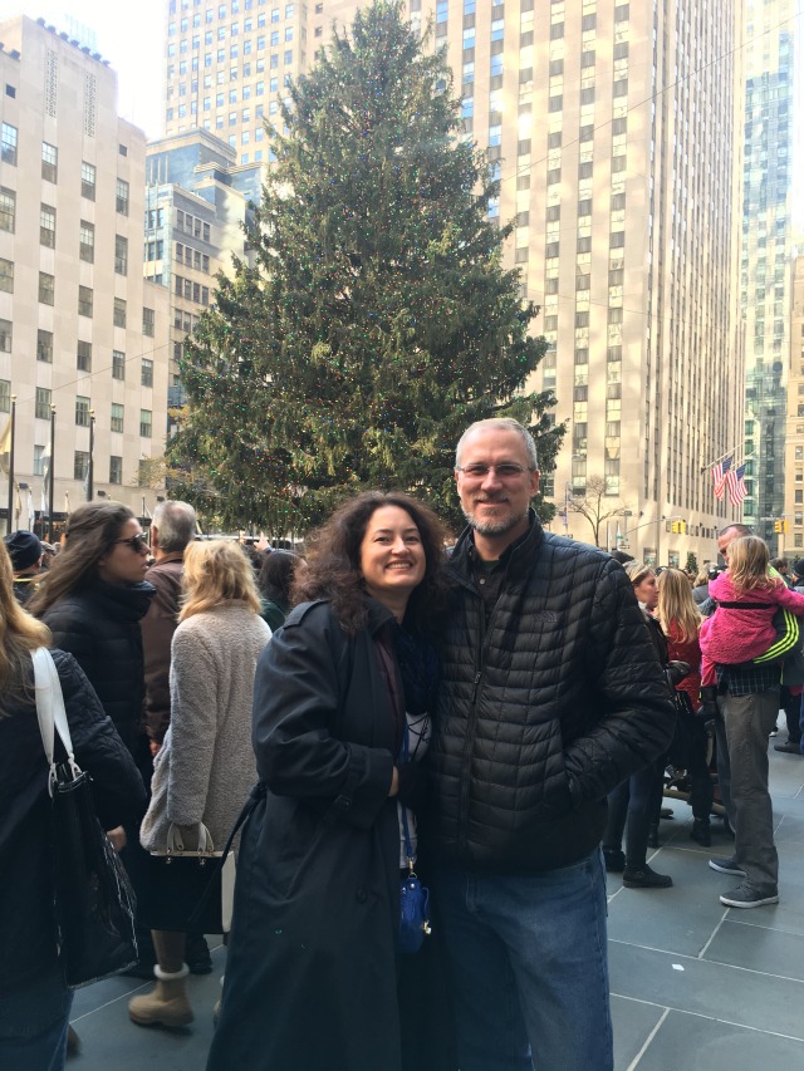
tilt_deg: +3.3
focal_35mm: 29
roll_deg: -0.8
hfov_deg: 48.2
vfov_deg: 61.7
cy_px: 536
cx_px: 402
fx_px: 898
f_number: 2.2
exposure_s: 1/60
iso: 25
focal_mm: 4.15
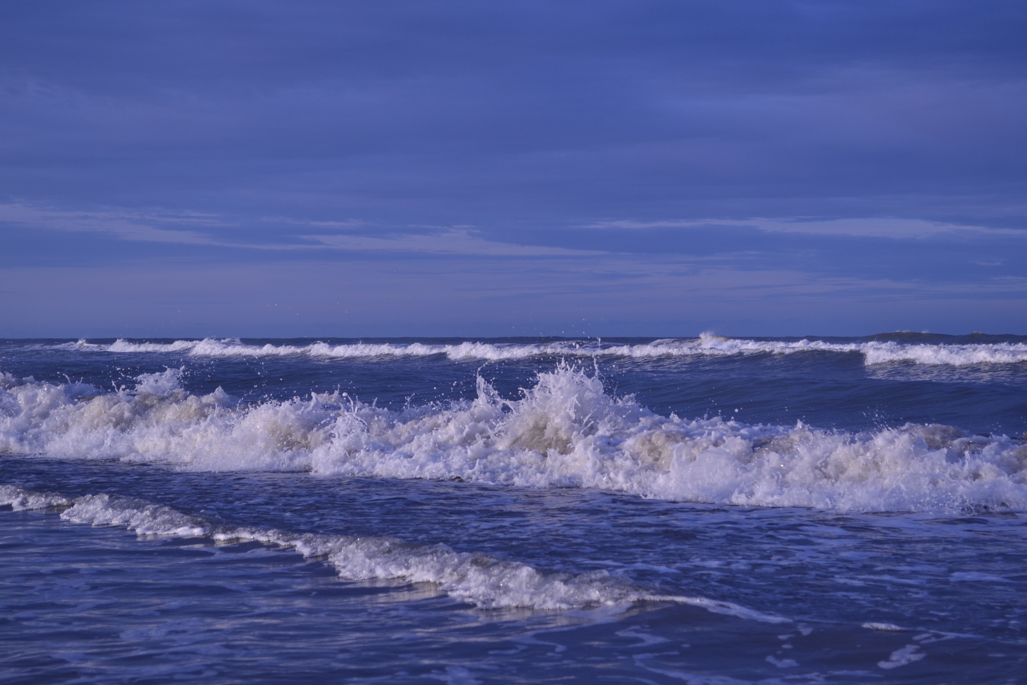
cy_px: 342
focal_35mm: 69
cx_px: 514
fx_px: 1968
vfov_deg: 19.7
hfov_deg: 29.2
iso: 100
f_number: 5.3
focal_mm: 46
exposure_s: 1/250
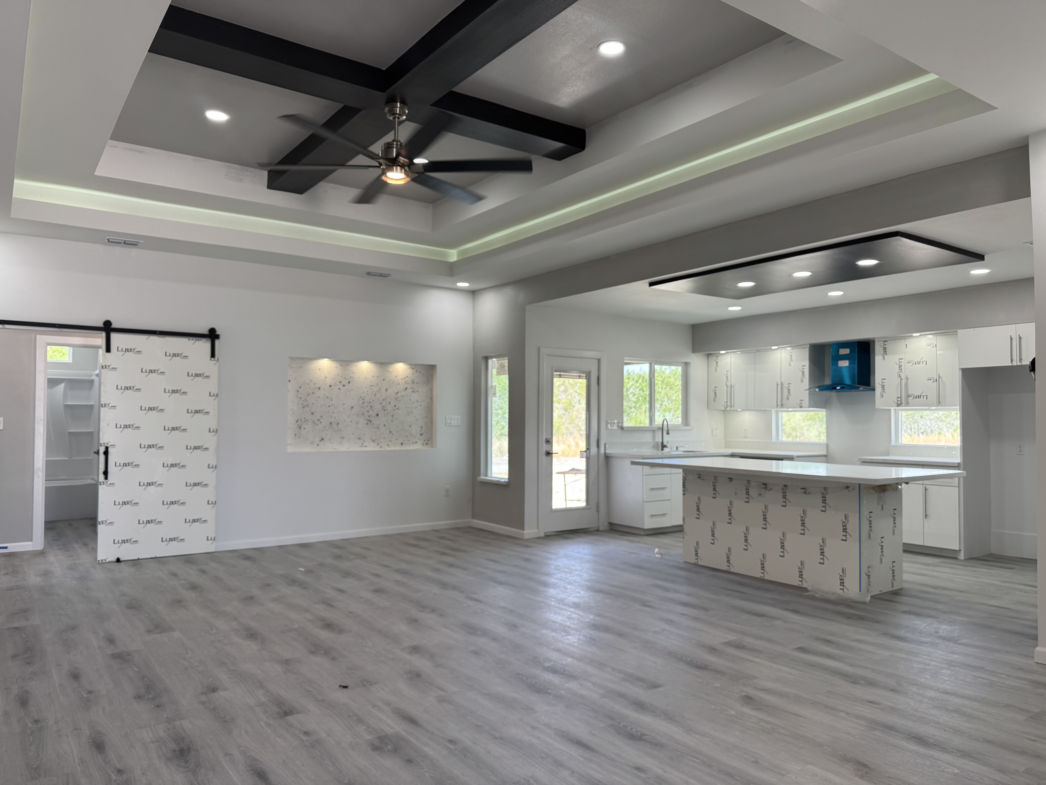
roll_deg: -1.2
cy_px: 392
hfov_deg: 71.6
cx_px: 523
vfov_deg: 56.8
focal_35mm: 24
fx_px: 725
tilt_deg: +0.4
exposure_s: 1/135
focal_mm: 6.76
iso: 100
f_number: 1.78
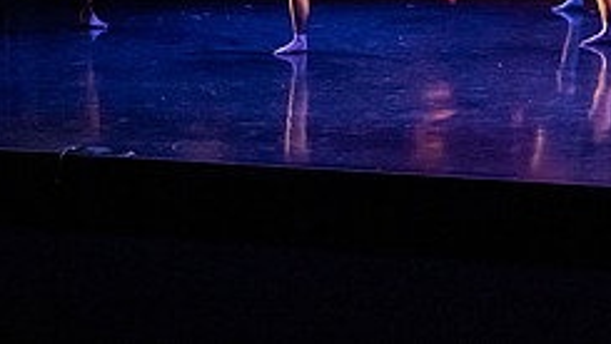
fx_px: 2026
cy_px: -136
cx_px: 583
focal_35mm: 125
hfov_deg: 16.8
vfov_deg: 9.5
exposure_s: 1/320
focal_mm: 48
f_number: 3.5
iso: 4000
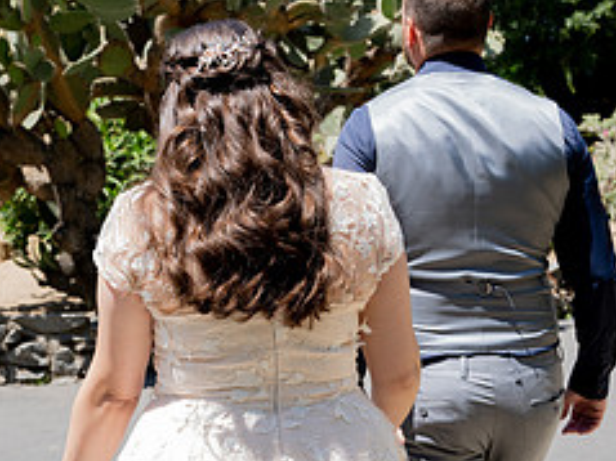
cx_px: 263
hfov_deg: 33.2
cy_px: 286
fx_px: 1032
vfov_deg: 25.1
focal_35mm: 58
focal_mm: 32
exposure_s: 1/320
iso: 250
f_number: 5.6
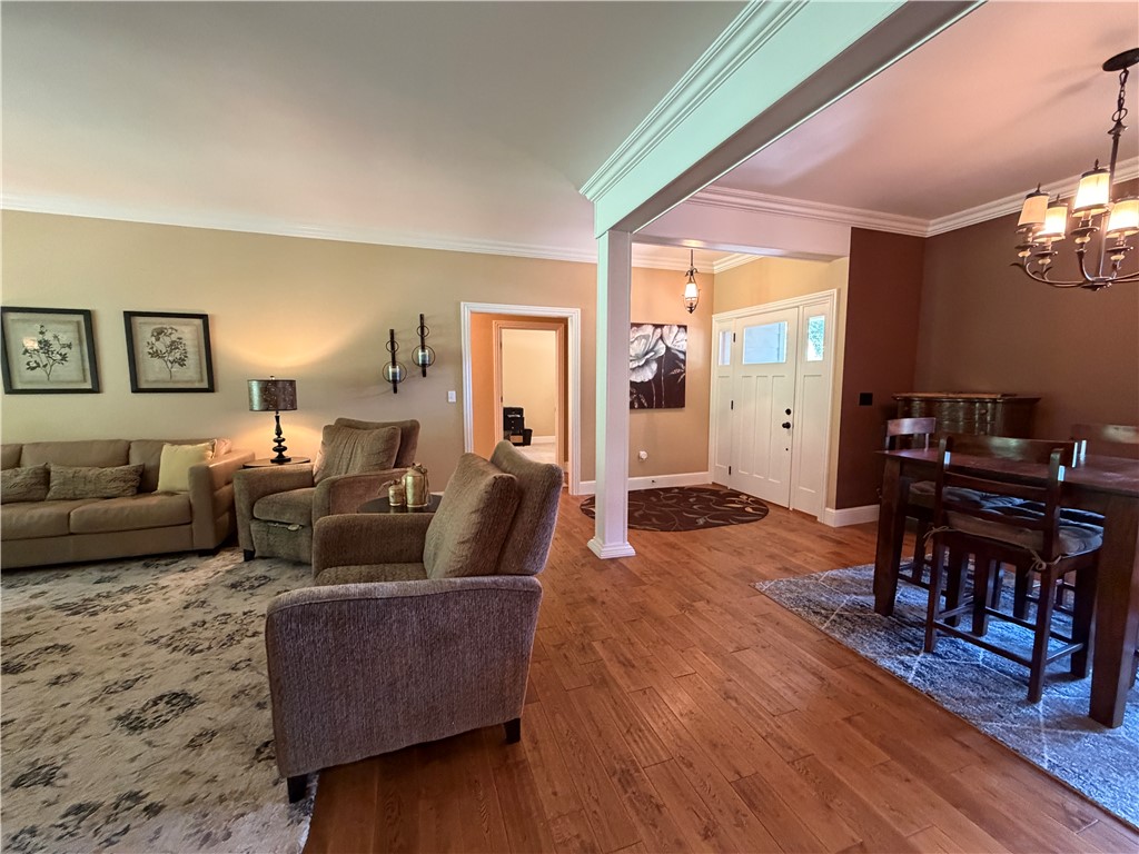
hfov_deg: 102.1
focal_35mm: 14
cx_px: 570
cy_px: 427
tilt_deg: -5.9
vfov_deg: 85.7
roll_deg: +0.4
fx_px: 461
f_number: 2.2
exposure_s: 1/60
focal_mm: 2.22
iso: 640
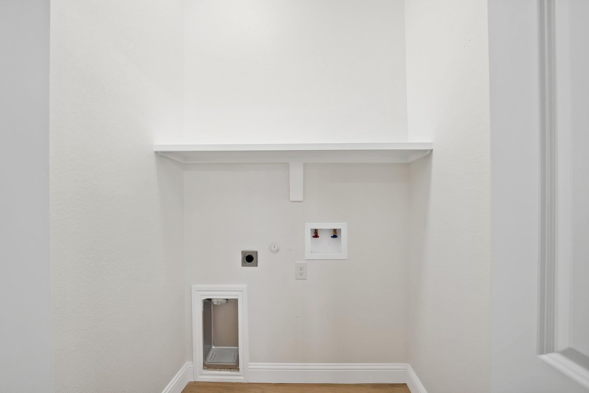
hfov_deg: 112.6
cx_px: 294
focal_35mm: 12
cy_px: 196
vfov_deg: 90.0
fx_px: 196
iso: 640
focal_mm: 12
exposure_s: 1/6
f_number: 9
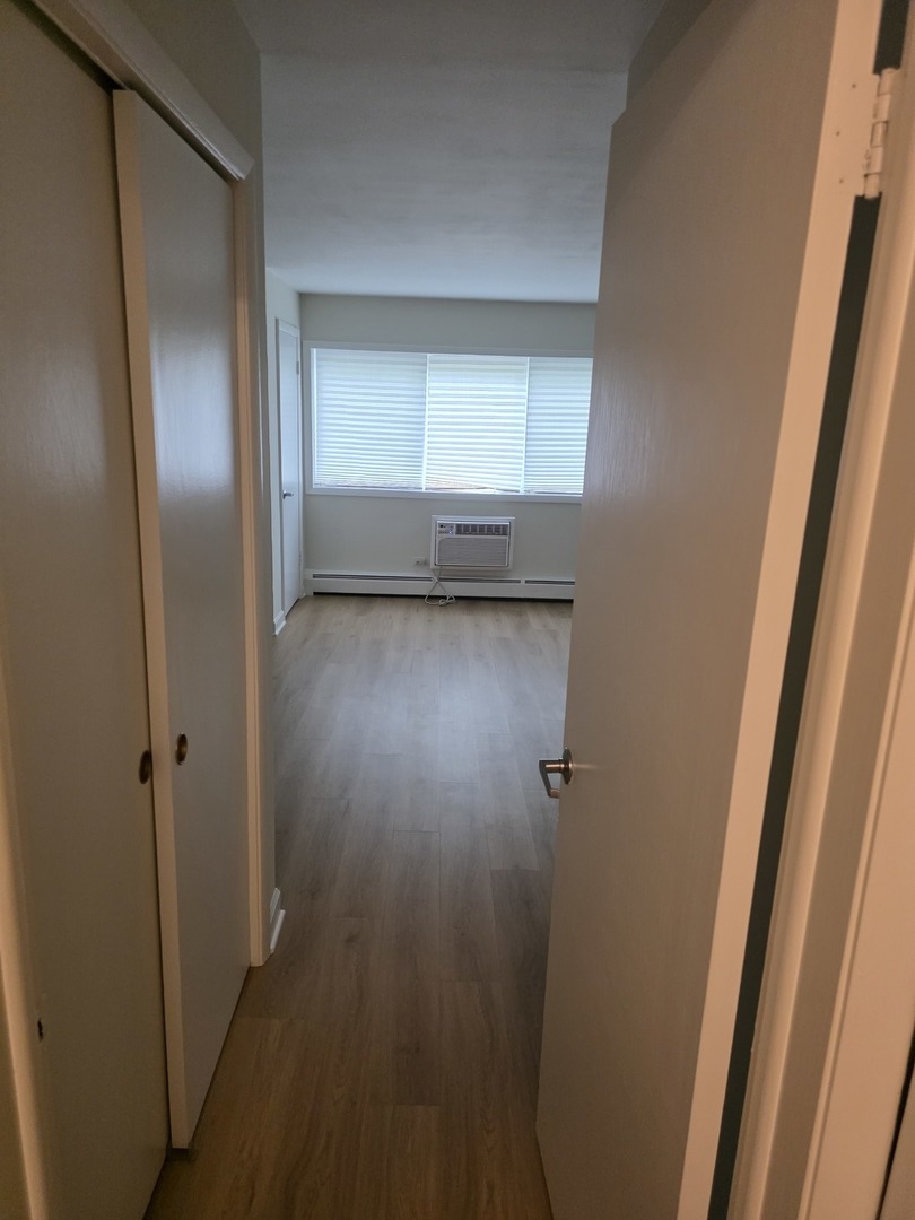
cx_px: 458
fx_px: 811
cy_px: 610
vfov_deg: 73.9
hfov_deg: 58.9
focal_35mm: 23
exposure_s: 1/120
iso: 800
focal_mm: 6.3
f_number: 1.7
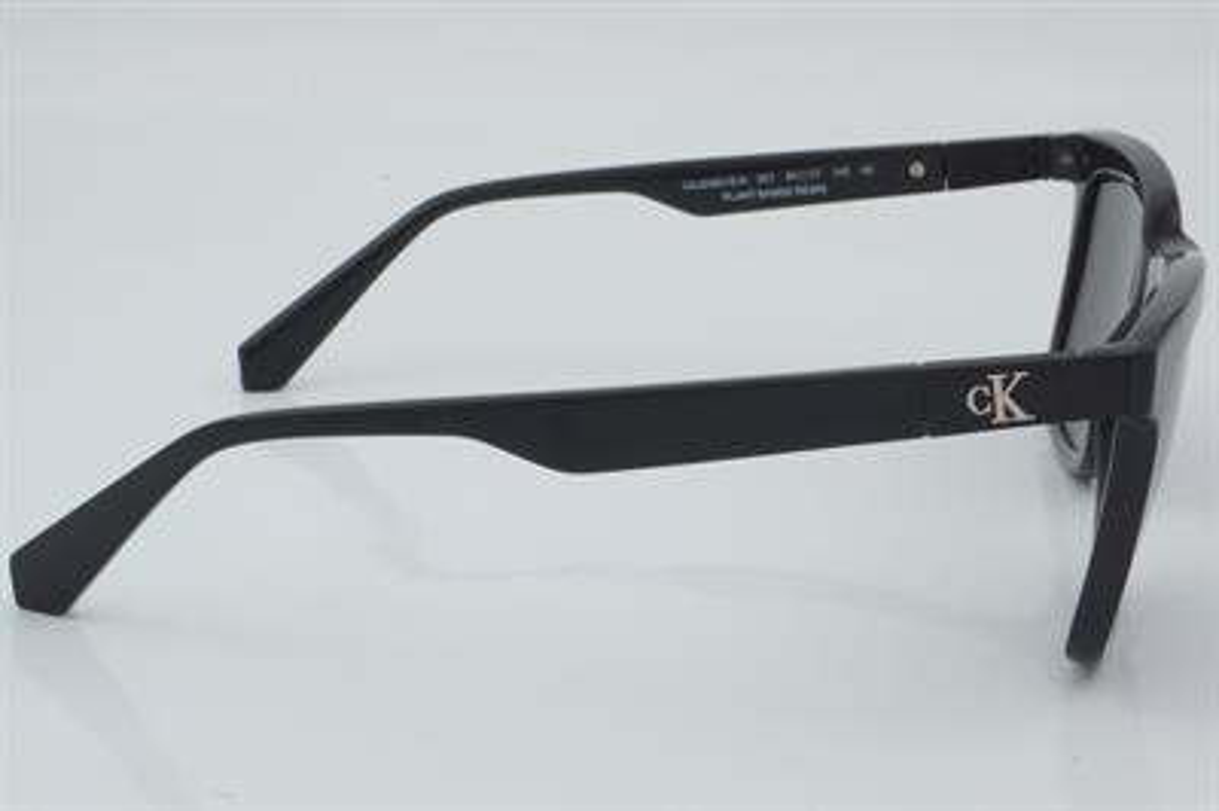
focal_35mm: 75
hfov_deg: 27.0
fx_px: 2537
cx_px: 610
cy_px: 406
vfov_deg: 18.2
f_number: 32
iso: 100
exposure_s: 1/3
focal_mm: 50
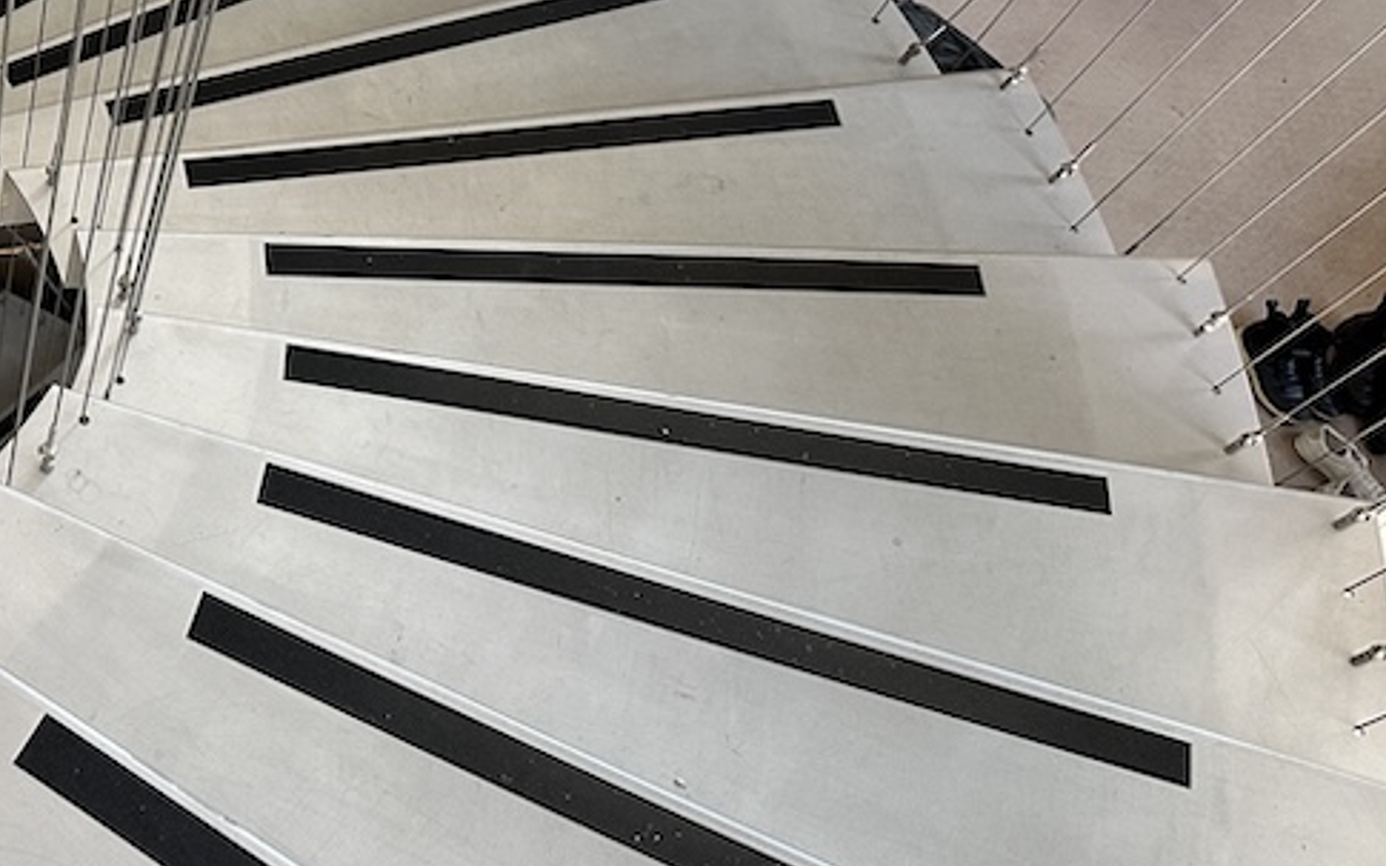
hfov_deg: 35.6
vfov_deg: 24.6
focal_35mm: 52
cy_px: 209
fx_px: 1964
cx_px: 40
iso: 250
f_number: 1.78
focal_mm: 6.86
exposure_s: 1/91
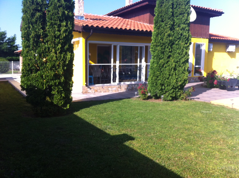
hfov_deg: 52.7
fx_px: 241
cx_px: 120
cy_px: 89
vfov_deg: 40.6
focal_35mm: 35
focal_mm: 3.85
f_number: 2.8
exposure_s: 1/670
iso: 80
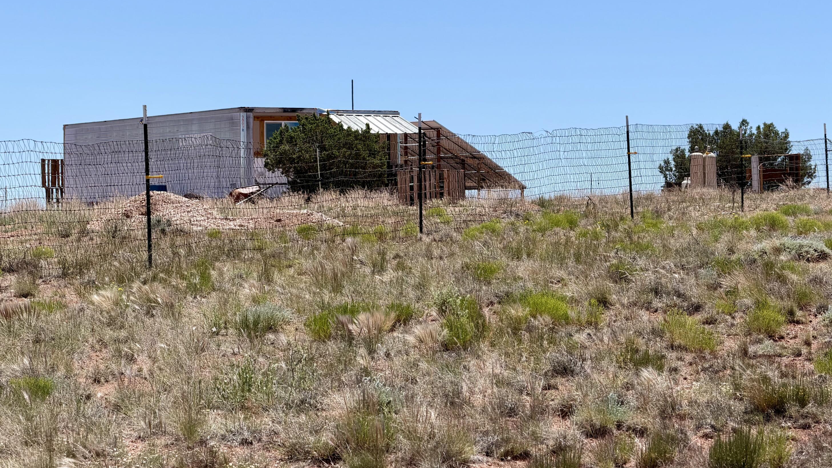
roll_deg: +0.2
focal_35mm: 112
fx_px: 2471
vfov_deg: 10.8
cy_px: 189
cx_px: 423
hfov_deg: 19.1
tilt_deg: +1.4
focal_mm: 16.89
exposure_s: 1/726
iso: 20
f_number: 2.8
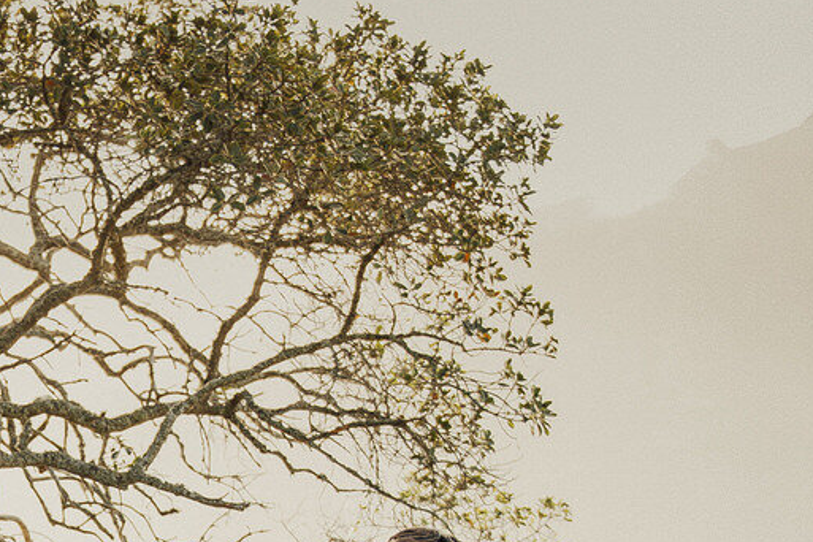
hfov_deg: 18.5
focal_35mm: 106
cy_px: 771
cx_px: -92
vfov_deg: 12.4
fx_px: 2394
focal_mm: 34
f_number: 2.8
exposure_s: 1/800
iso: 200
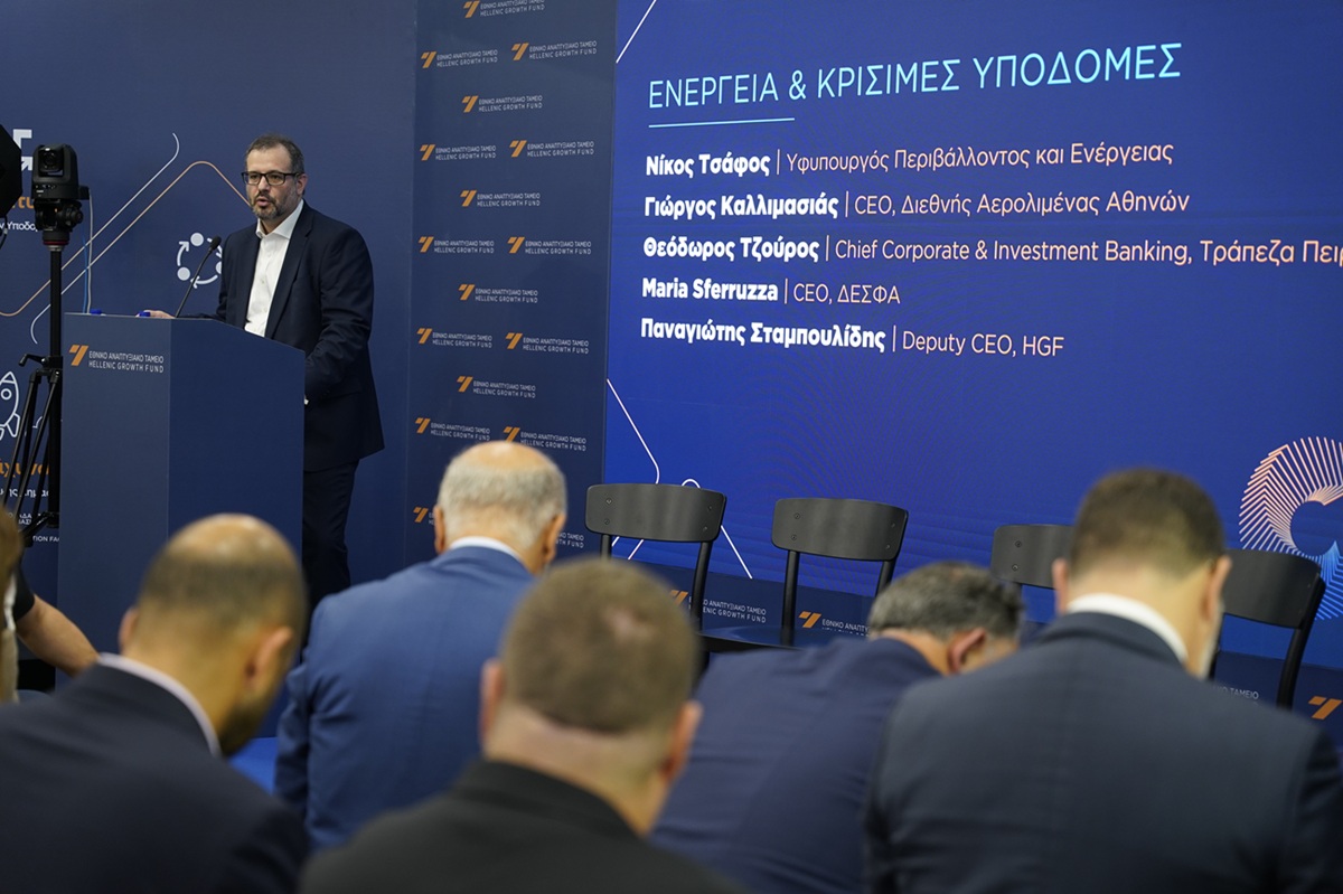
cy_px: 447
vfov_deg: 21.1
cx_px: 672
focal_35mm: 64
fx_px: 2405
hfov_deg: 31.2
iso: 1250
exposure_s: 1/200
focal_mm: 64.5
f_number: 2.8
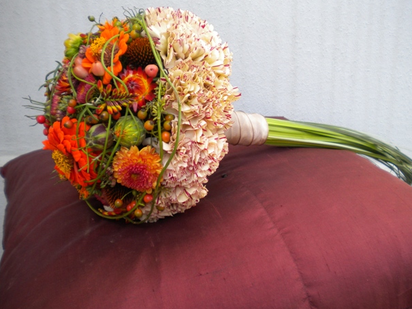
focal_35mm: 37
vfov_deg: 38.7
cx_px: 212
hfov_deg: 50.1
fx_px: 440
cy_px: 148
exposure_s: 1/240
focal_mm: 6.3
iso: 100
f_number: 3.1
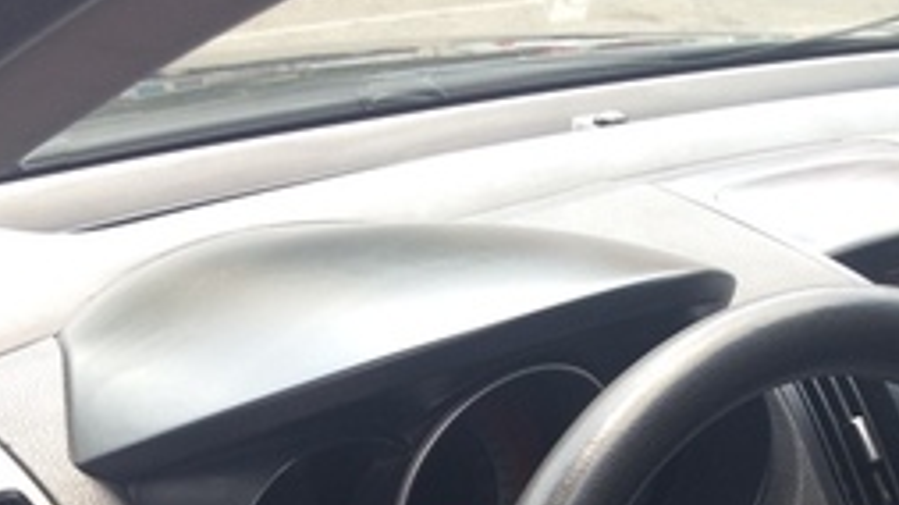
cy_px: 807
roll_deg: +1.0
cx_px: 508
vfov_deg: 17.1
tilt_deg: -38.1
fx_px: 1477
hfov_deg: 33.8
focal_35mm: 62
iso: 32
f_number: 2.2
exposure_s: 1/118
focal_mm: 4.15
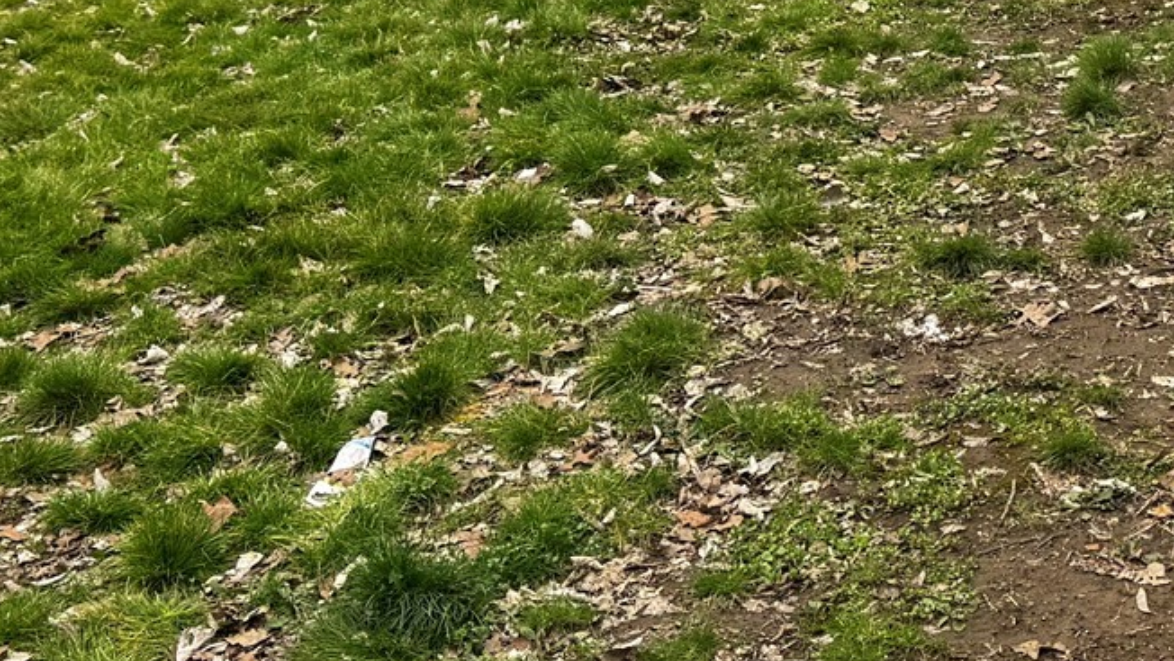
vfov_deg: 14.9
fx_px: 2397
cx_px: 974
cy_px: -238
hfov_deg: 26.9
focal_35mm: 77
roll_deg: +0.3
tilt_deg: -4.3
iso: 80
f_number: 1.78
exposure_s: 1/143
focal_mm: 6.76
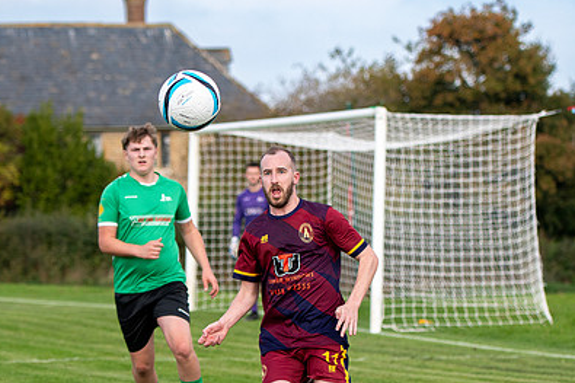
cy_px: 257
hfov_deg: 10.4
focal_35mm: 197
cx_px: 282
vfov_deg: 7.0
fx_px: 3145
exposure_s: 1/3200
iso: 320
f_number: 2.8
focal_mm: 85
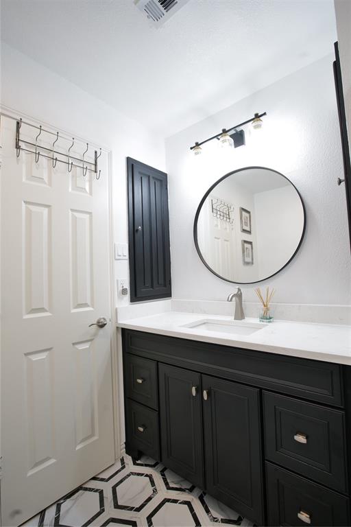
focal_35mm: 16
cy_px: 264
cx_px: 176
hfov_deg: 73.7
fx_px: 234
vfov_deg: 96.7
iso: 400
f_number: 11
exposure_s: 1/6
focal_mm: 16
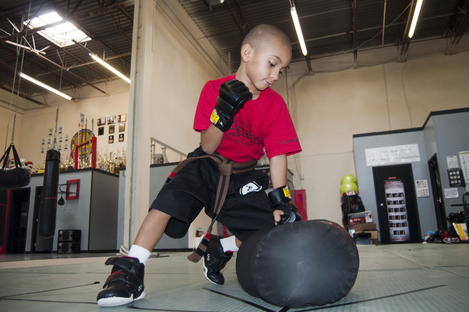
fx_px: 351
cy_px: 156
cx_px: 234
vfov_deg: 47.8
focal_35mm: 27
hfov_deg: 67.4
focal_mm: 18
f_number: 3.5
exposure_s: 1/60
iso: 560
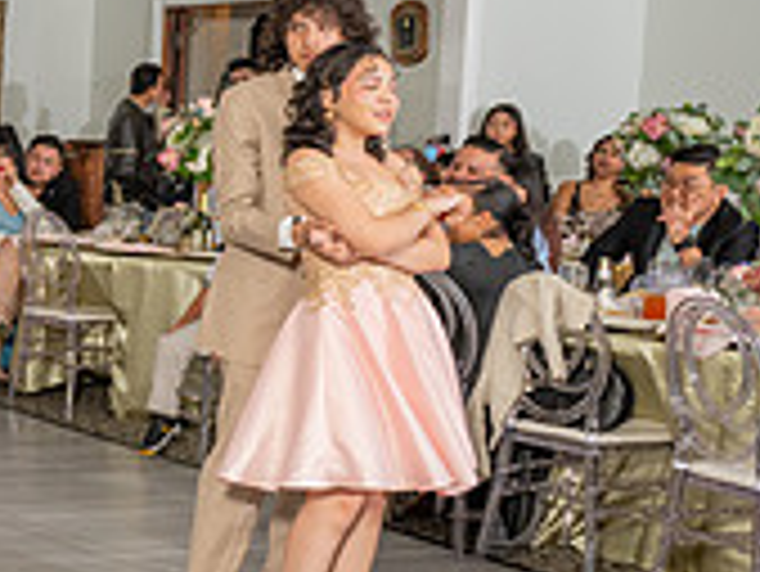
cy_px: 259
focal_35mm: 79
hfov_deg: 19.8
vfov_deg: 18.7
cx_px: -513
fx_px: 1736
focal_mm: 24
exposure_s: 1/160
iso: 500
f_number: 3.5
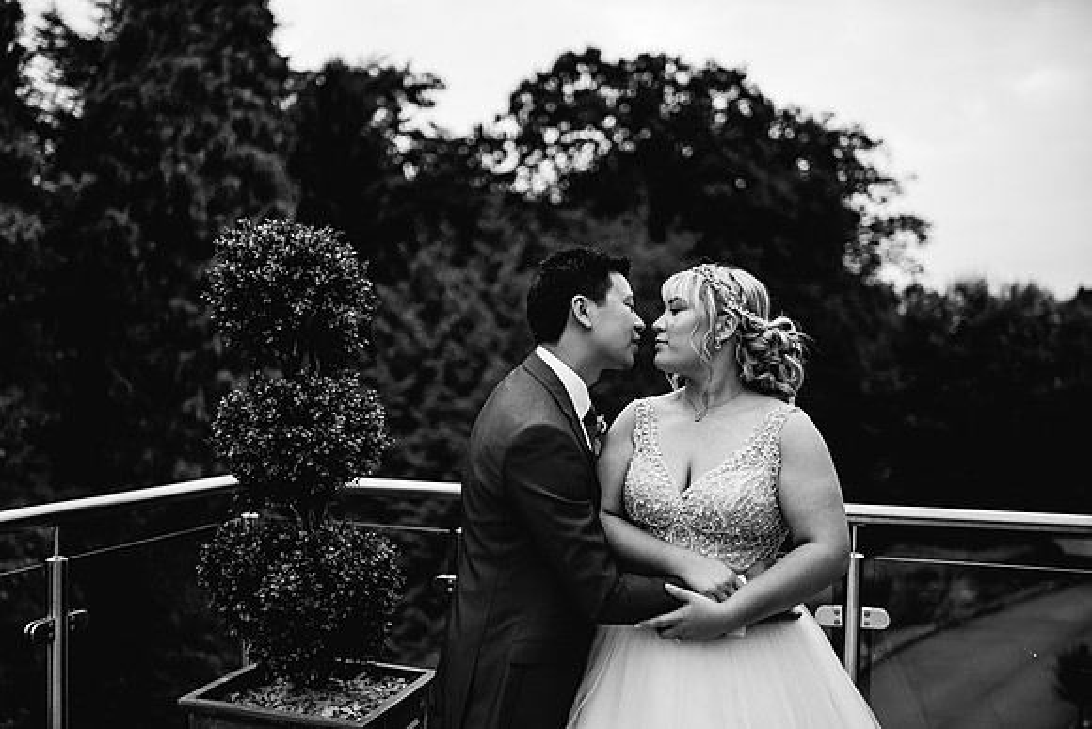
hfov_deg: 54.4
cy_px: 364
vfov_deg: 37.9
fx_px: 1062
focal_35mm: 35
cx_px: 546
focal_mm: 35
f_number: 1.4
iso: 100
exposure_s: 1/250
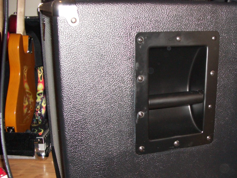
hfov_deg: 41.0
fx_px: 315
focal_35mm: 46
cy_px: 112
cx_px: 147
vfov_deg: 31.4
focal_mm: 5.8
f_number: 2.6
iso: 200
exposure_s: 1/60
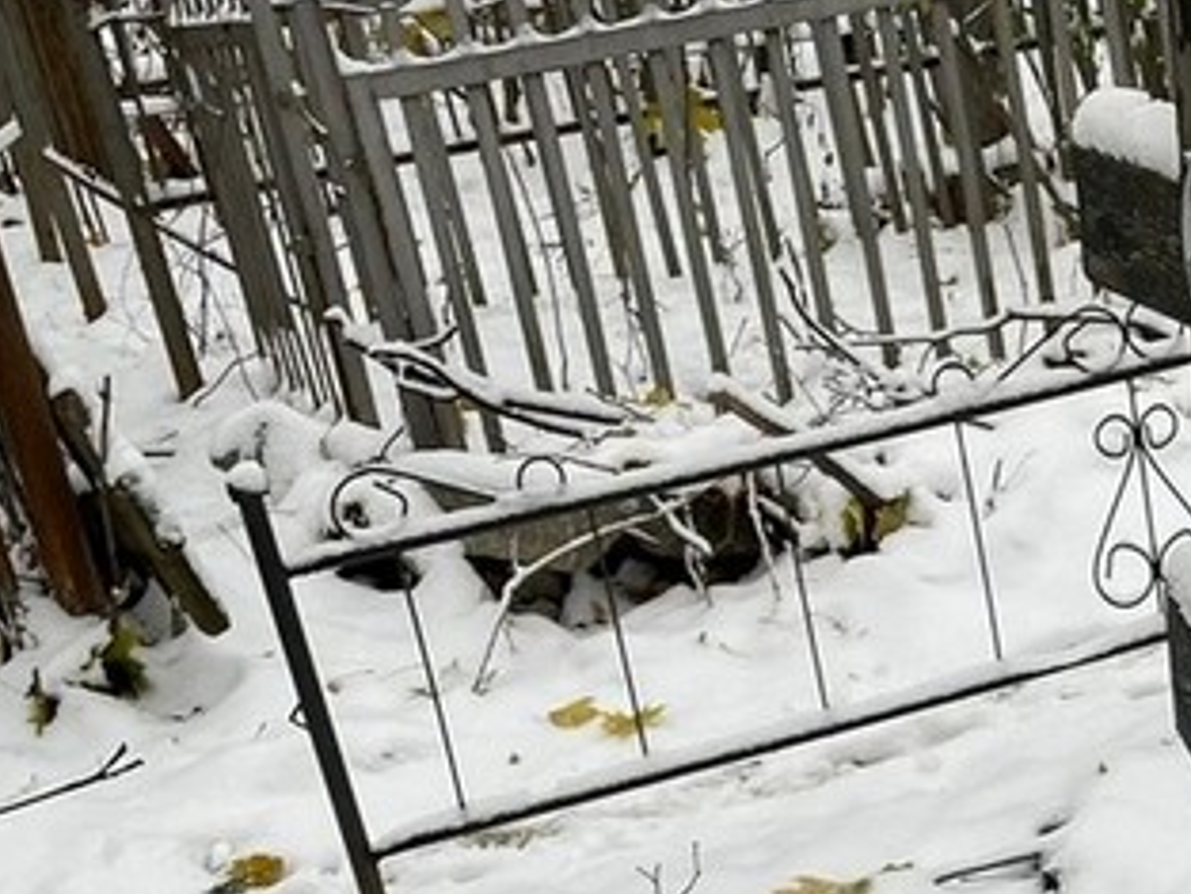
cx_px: 1427
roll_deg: +5.7
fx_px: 2926
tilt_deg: -20.2
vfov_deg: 16.8
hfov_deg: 21.4
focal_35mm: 85
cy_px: 981
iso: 32
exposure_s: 1/176
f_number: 1.6
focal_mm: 4.2
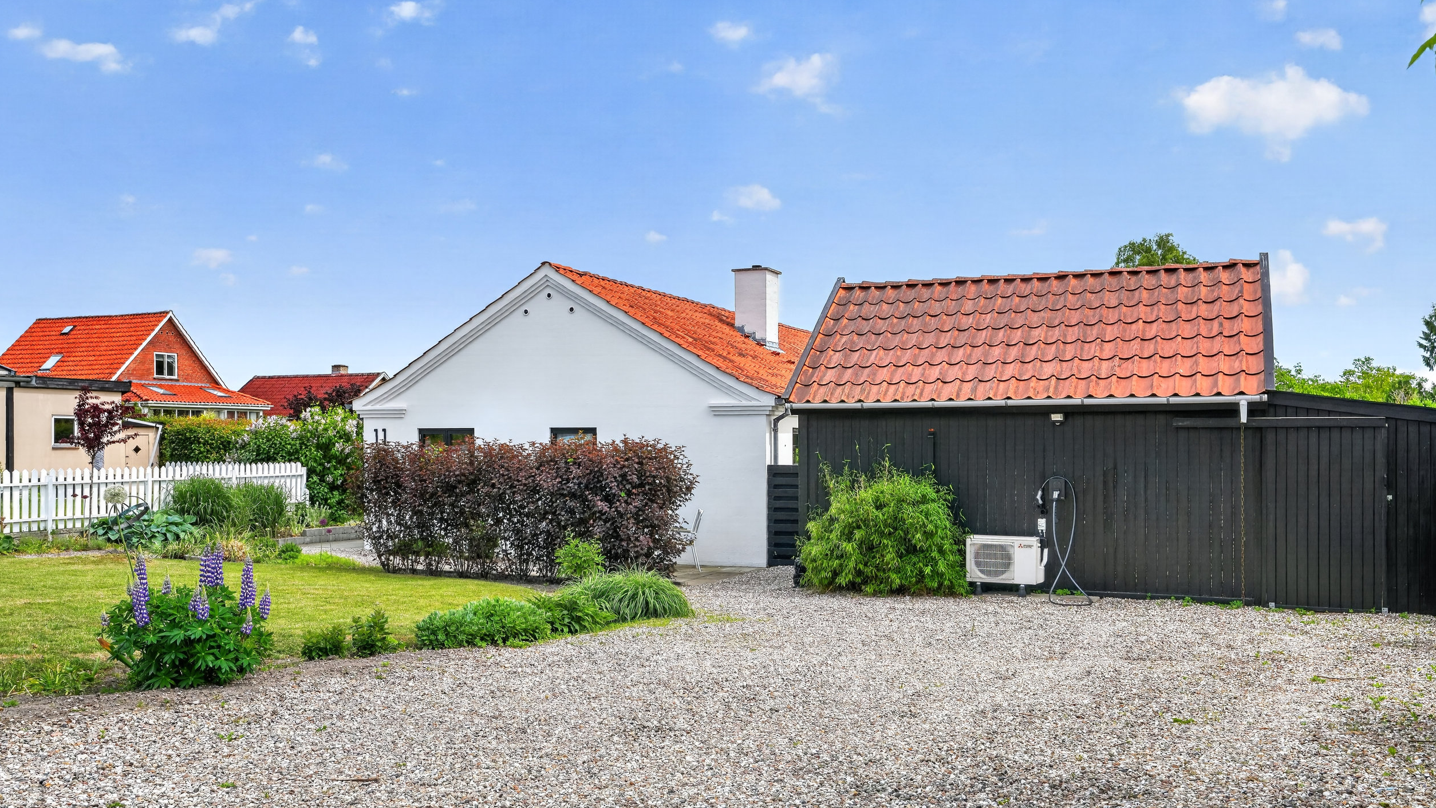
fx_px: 1180
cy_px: 439
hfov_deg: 62.6
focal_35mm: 31
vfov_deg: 37.8
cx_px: 723
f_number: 8
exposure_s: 1/250
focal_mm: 29
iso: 400
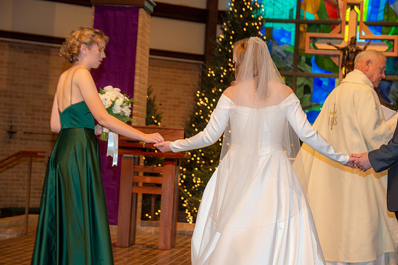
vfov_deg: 13.0
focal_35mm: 105
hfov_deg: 19.5
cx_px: 199
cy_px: 132
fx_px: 1160
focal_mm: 105
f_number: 7.1
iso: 1600
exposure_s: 1/100
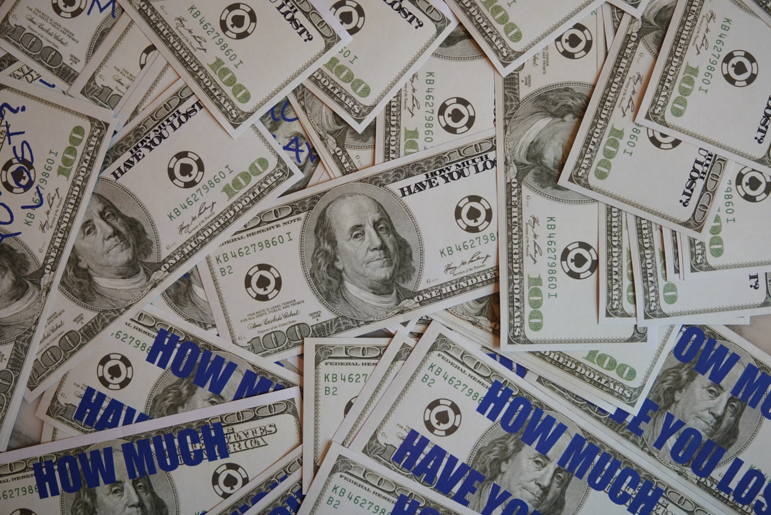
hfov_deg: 45.4
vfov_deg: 31.2
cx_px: 386
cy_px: 258
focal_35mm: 43
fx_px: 922
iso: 320
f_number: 4.5
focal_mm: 43
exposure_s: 1/60
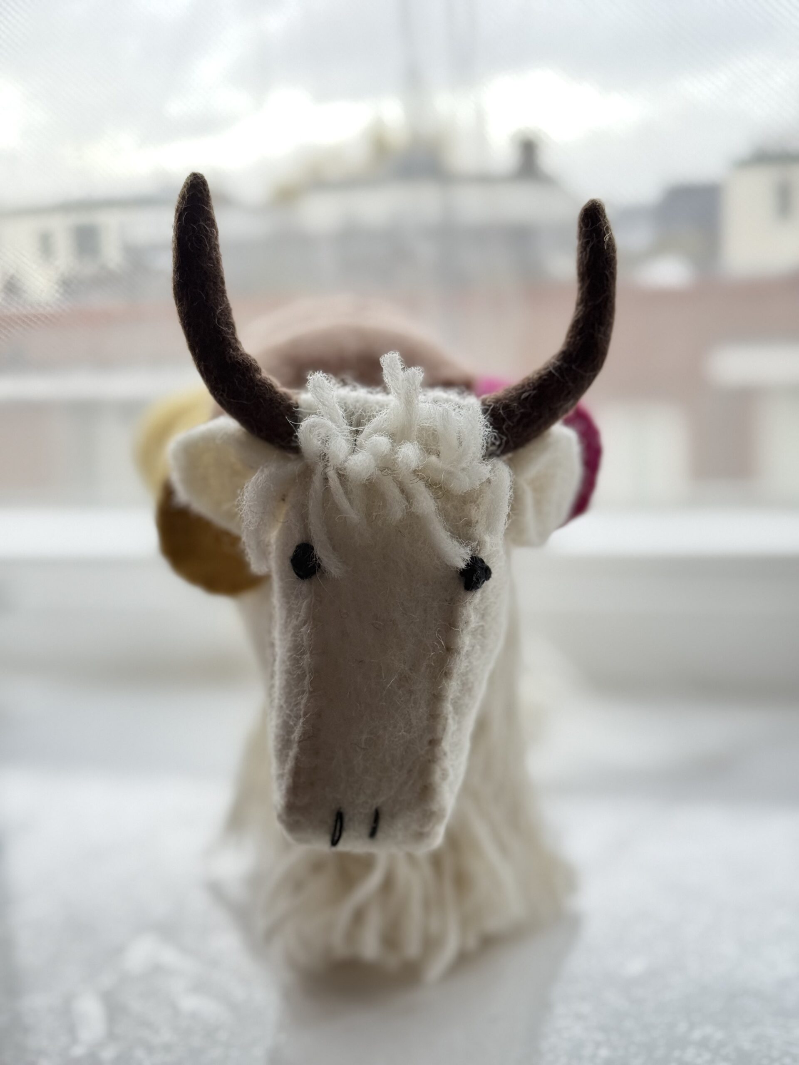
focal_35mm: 48
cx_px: 400
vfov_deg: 39.7
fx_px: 1477
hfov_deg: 30.3
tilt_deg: -9.7
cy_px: 532
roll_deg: +3.1
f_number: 1.78
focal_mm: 6.76
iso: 250
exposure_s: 1/56
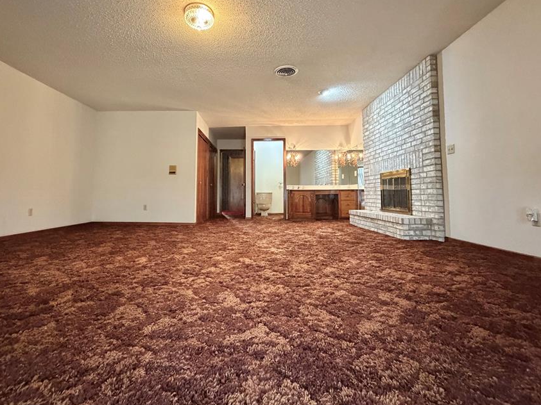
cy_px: 179
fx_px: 266
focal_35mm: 17
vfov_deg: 74.4
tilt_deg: +3.3
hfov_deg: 90.9
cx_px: 254
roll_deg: +0.2
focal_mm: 2.22
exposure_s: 1/60
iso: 1250
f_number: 2.2
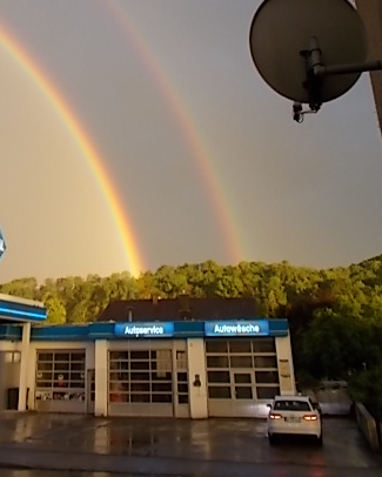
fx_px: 565
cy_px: 107
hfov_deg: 36.8
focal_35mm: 40
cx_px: 118
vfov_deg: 44.0
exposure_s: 1/25
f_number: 3.2
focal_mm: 4.6
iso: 100
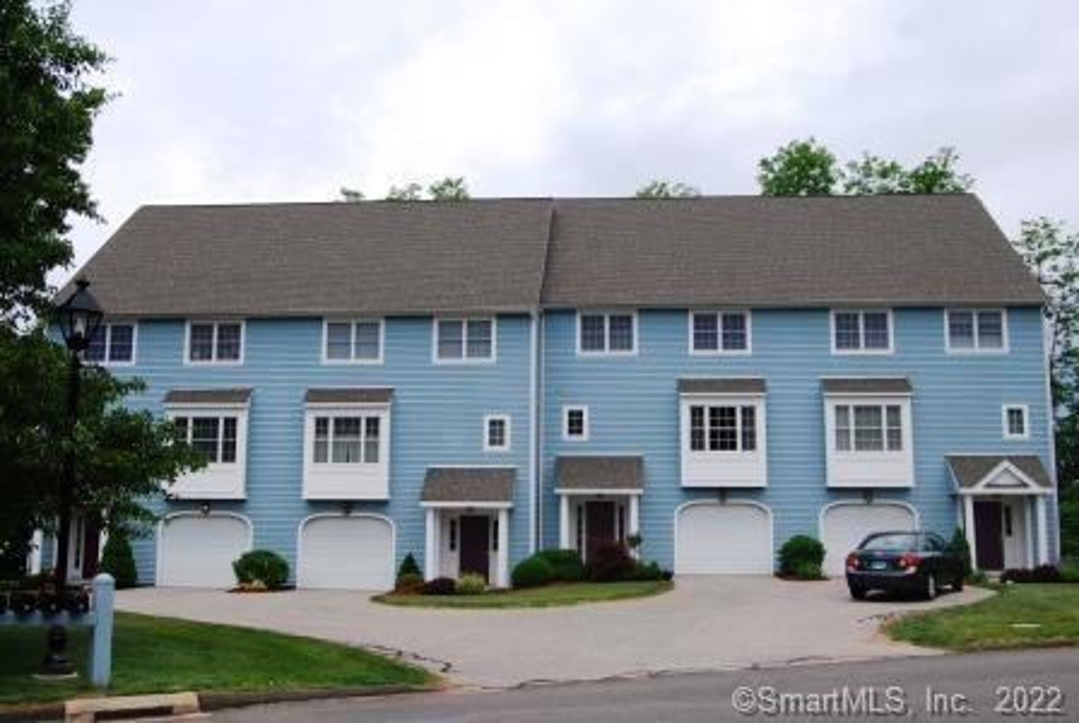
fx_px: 1080
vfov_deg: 37.0
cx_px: 540
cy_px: 362
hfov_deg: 53.1
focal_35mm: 36
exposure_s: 1/250
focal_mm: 24
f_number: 8
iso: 100
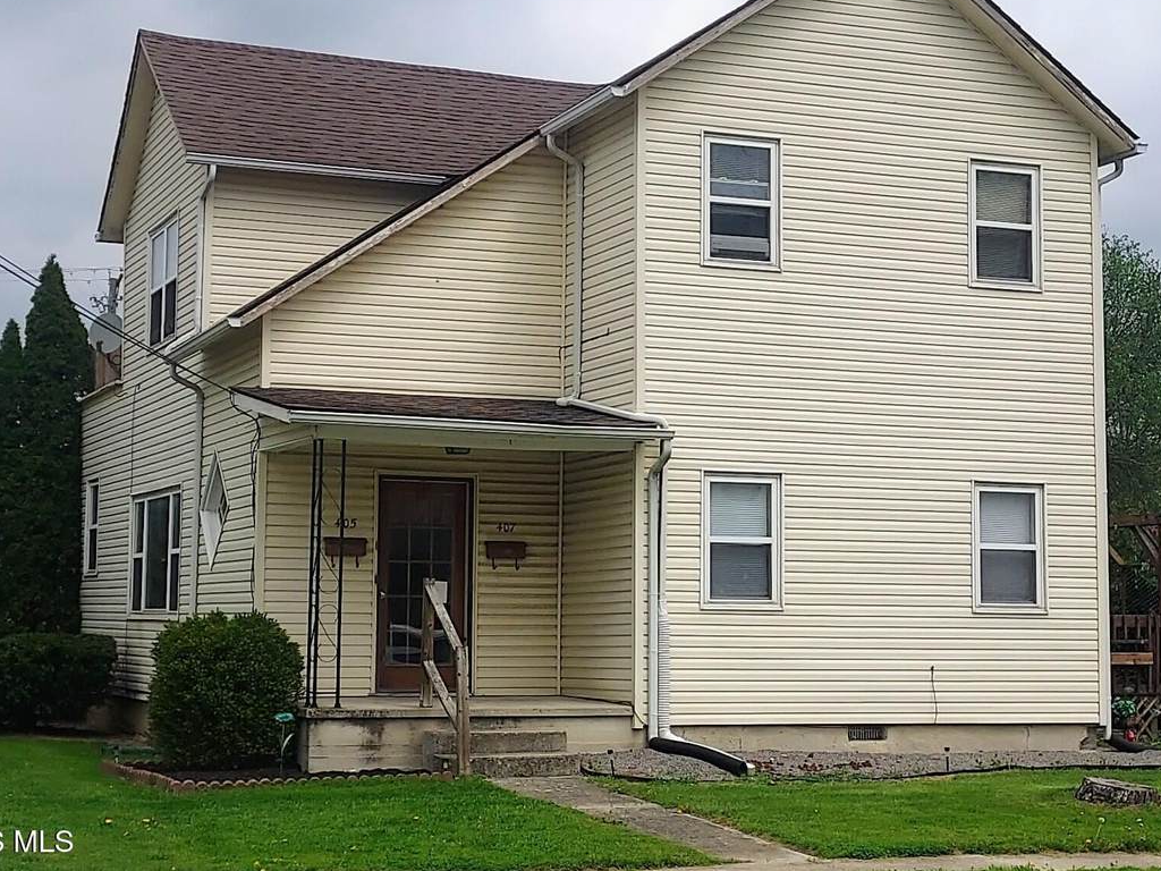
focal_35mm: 30
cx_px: 632
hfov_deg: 59.9
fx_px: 1006
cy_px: 346
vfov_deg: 46.5
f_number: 1.8
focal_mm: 4.6
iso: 40
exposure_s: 1/2046
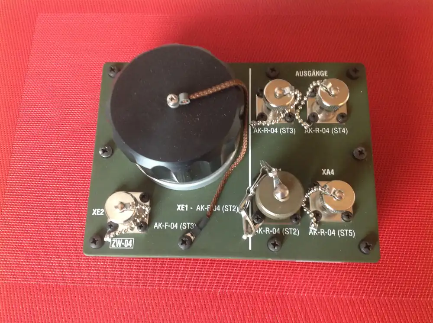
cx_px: 216
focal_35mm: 35
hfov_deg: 52.7
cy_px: 162
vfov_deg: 40.6
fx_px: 437
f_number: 2.4
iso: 160
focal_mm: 4.28
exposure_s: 1/15
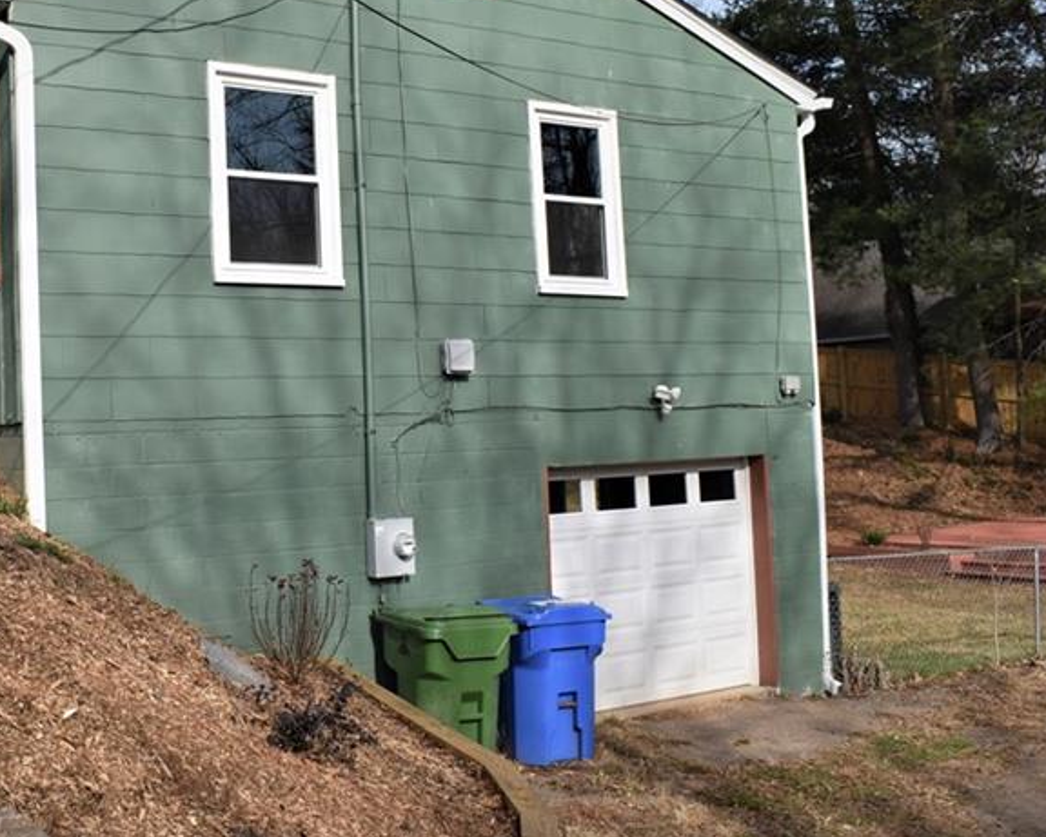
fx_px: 1393
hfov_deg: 39.9
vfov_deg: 33.3
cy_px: 332
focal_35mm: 45
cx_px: 251
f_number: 9
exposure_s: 1/320
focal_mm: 18
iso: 200
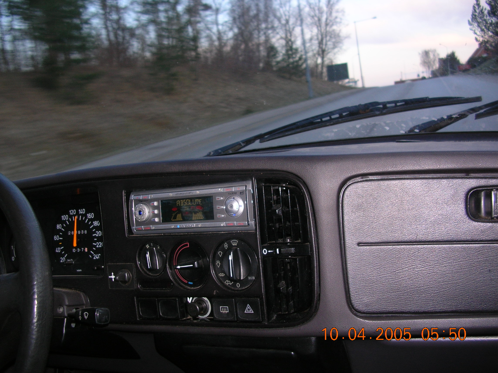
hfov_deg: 52.7
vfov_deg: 40.6
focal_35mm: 35
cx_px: 249
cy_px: 186
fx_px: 503
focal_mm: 5.8
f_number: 2.8
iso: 50
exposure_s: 1/60.1
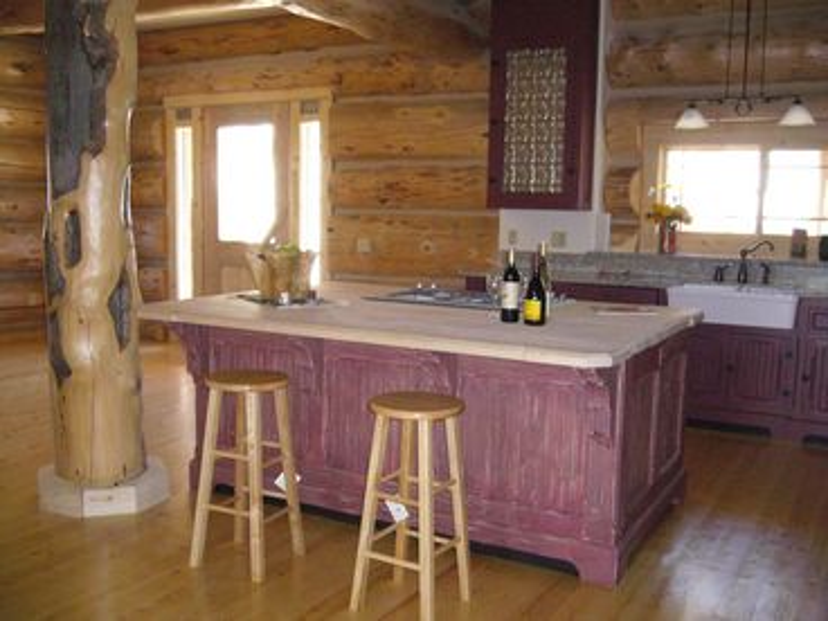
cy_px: 310
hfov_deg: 52.6
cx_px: 414
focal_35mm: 35
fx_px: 837
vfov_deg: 40.7
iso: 400
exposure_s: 1/60
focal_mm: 5.8
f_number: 2.8
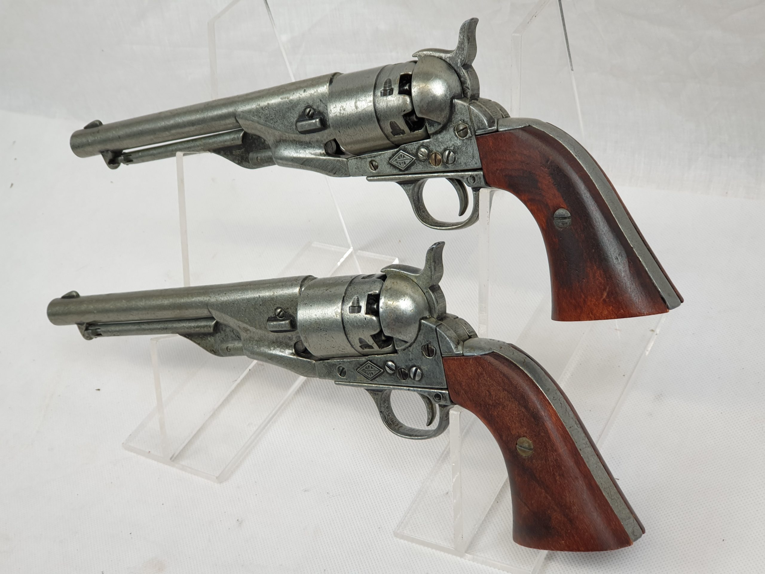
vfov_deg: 28.0
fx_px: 1149
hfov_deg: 36.8
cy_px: 287
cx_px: 382
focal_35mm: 52
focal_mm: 6
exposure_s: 1/33
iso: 100
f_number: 2.4
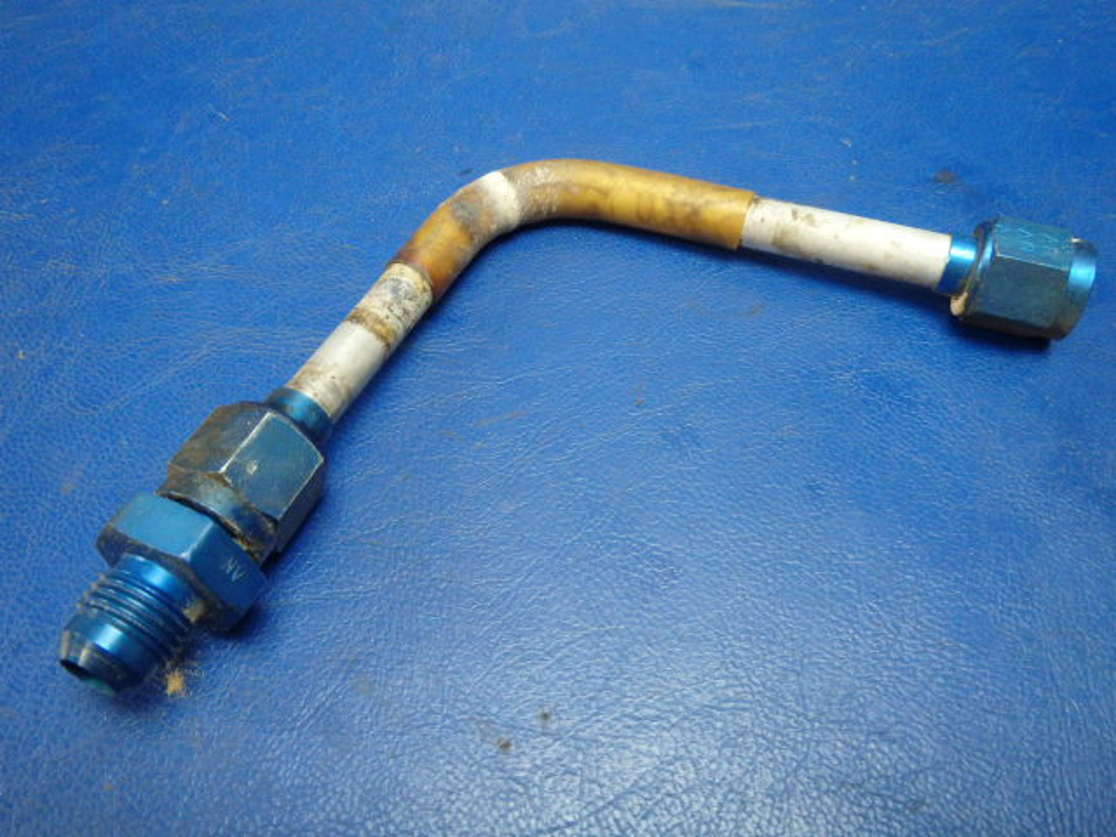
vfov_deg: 49.7
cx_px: 558
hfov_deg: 63.4
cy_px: 418
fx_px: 903
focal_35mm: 28
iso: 640
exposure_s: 1/30
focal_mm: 5
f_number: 3.9
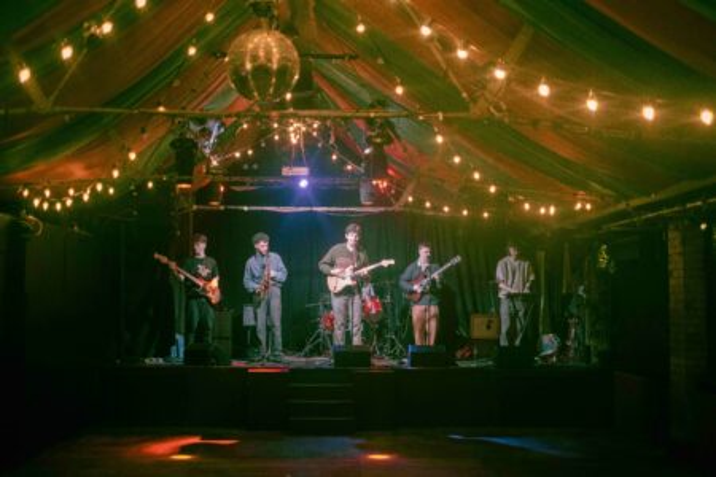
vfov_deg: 25.5
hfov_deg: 37.5
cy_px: 238
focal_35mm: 53
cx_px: 358
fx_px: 1054
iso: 3200
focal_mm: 35
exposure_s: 1/350
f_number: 1.4
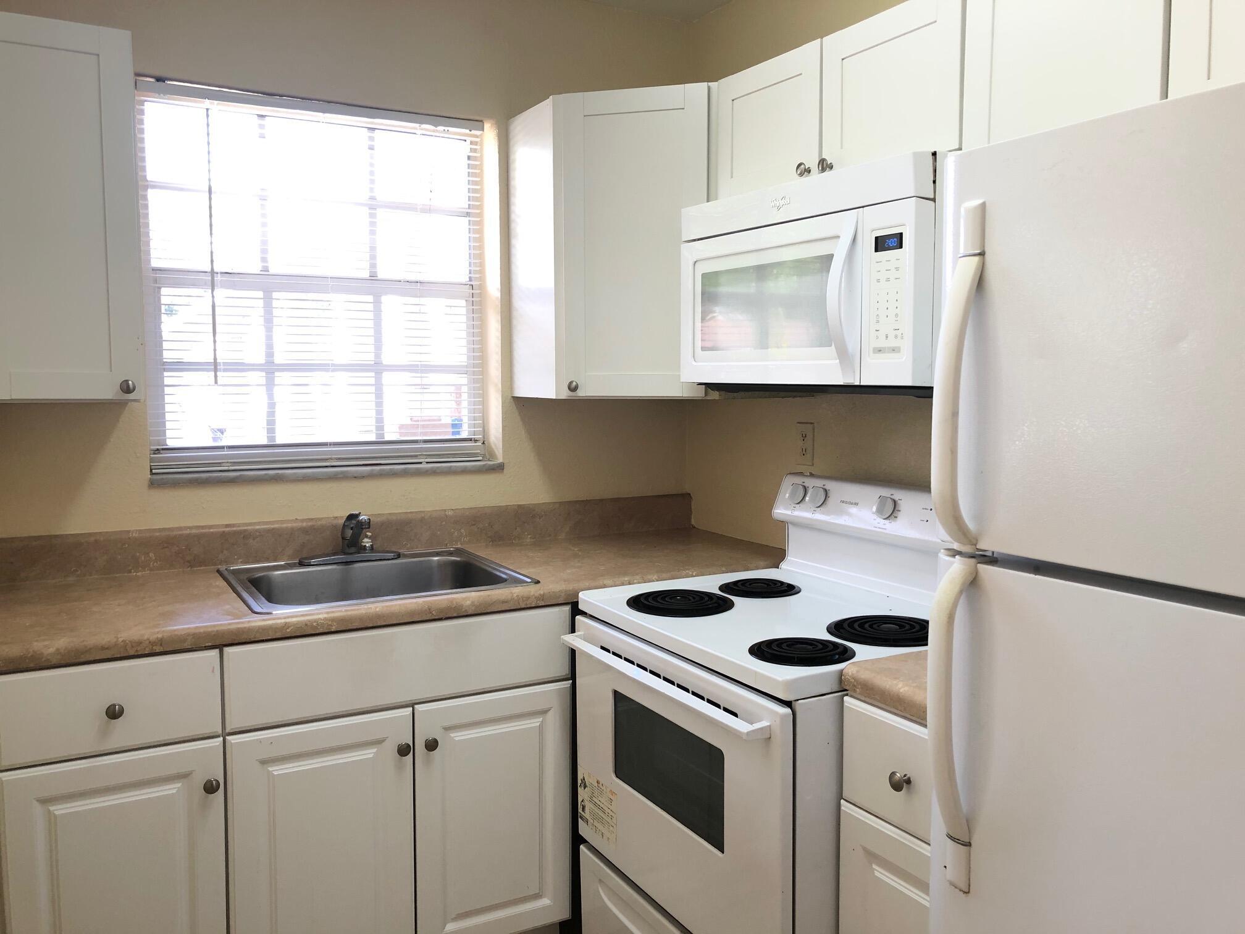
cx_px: 622
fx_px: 1007
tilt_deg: -6.5
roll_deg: +0.2
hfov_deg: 63.4
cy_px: 467
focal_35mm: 28
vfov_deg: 49.7
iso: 25
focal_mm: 3.99
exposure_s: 1/40
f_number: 1.8
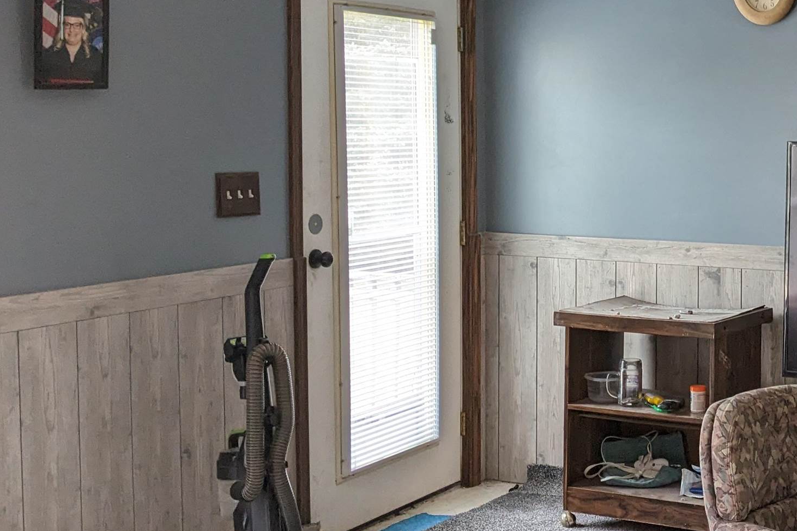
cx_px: 732
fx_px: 1306
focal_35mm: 59
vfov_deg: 23.0
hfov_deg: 32.1
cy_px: 216
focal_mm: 4.38
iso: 88
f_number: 1.73
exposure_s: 1/60
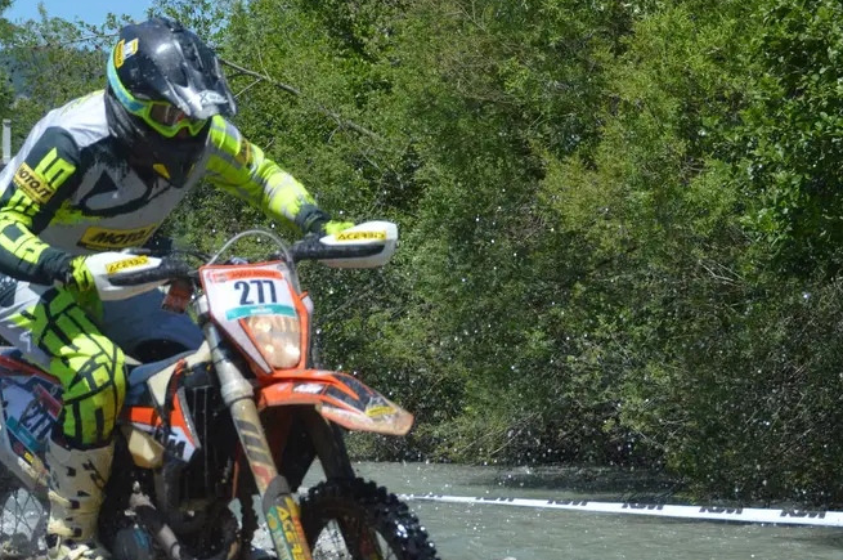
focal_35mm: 154
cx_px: 359
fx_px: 3602
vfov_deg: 8.9
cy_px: 372
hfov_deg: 13.3
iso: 400
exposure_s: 1/1600
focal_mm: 56
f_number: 6.3
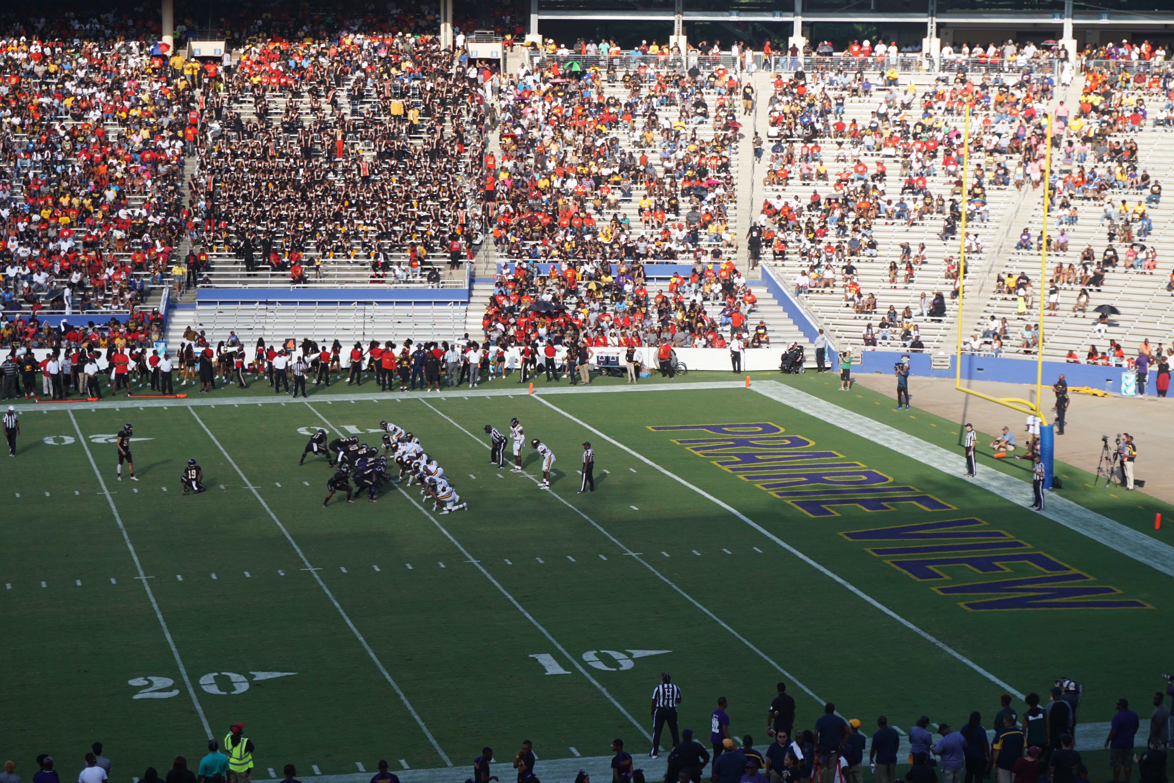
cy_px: 392
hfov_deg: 27.0
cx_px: 587
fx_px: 2446
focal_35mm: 75
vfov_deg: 18.2
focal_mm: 50
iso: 100
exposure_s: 1/200
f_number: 6.3
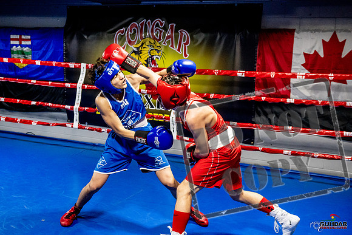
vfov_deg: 29.9
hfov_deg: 43.6
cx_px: 176
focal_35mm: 45
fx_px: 440
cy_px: 118
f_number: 2.8
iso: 5000
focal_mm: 30
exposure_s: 1/800
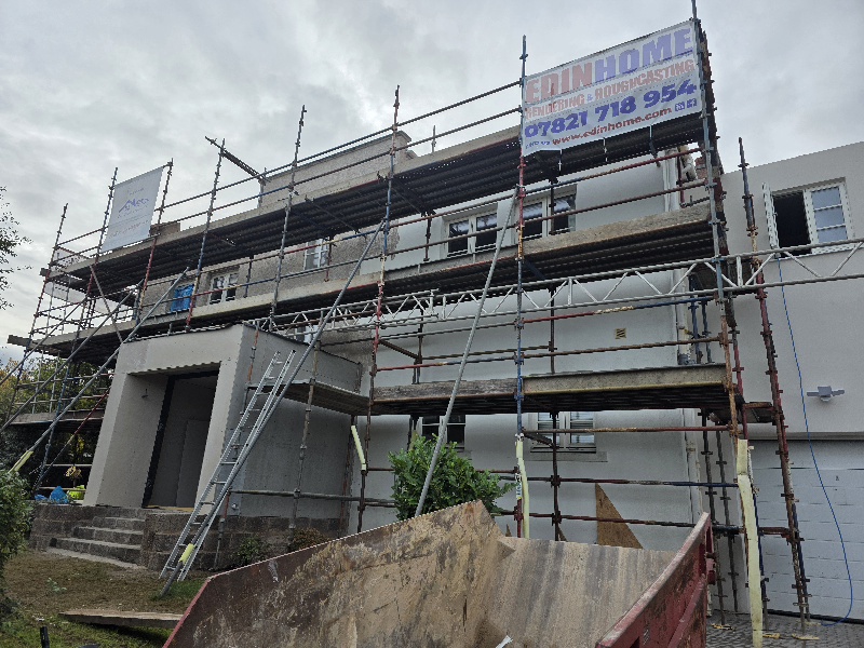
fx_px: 574
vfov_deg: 58.9
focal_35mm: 23
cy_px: 324
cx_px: 432
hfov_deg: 73.9
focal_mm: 6.3
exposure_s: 1/3333
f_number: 1.7
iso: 80
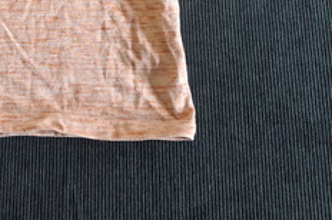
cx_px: 26
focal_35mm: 64
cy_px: -82
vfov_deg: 19.2
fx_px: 589
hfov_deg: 30.0
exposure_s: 1/120
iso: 200
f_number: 1.8
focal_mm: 5.54
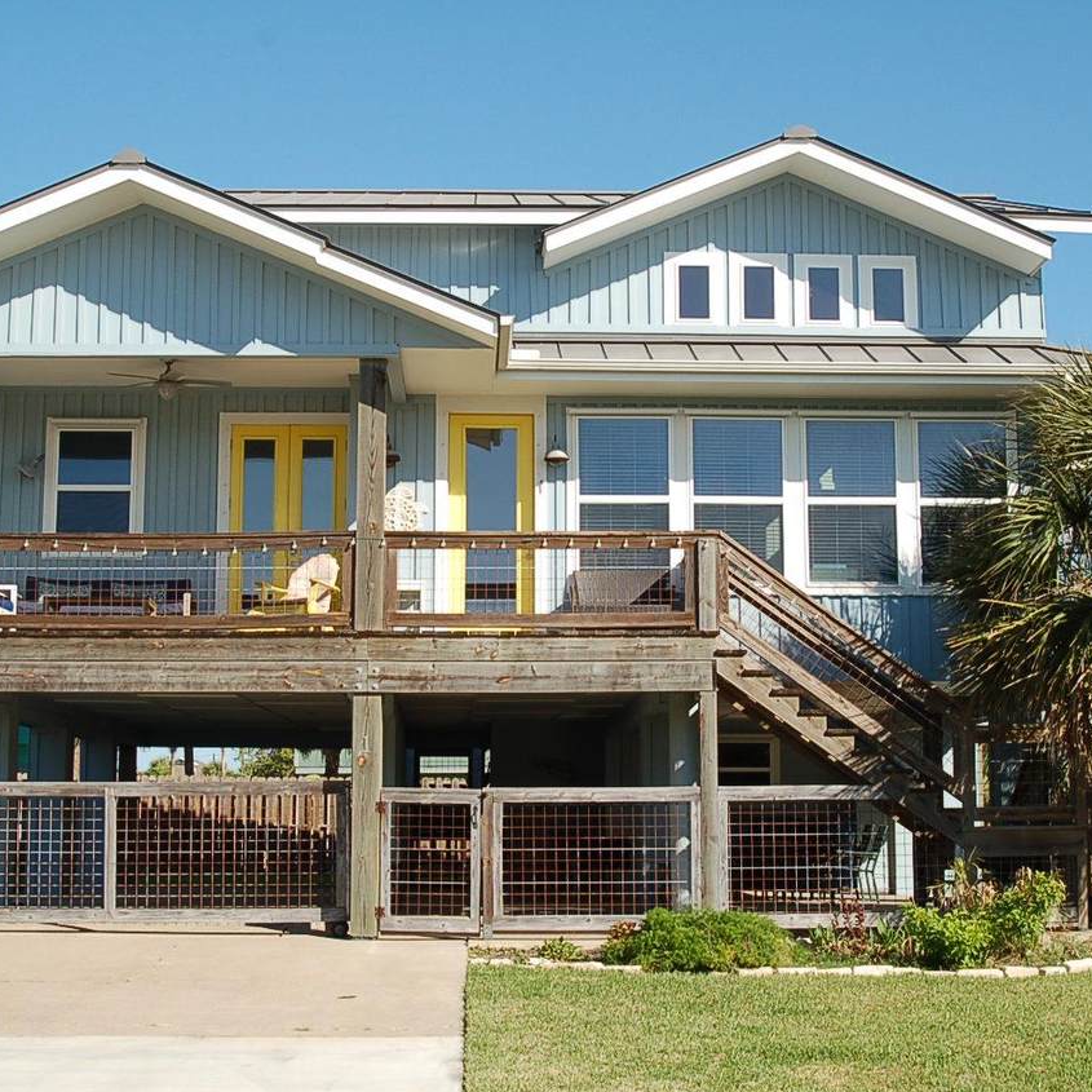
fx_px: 1927
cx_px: 530
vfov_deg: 31.6
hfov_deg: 31.6
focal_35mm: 54
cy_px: 549
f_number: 9
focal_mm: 28
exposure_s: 1/320
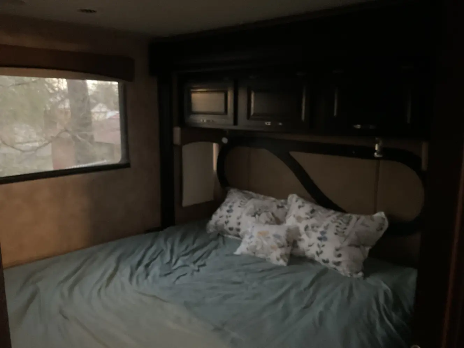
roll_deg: +0.1
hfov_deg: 61.7
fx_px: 389
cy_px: 174
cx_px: 232
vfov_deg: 48.2
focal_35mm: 29
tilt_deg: -9.8
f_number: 1.8
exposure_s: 1/15
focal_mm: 3
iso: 800
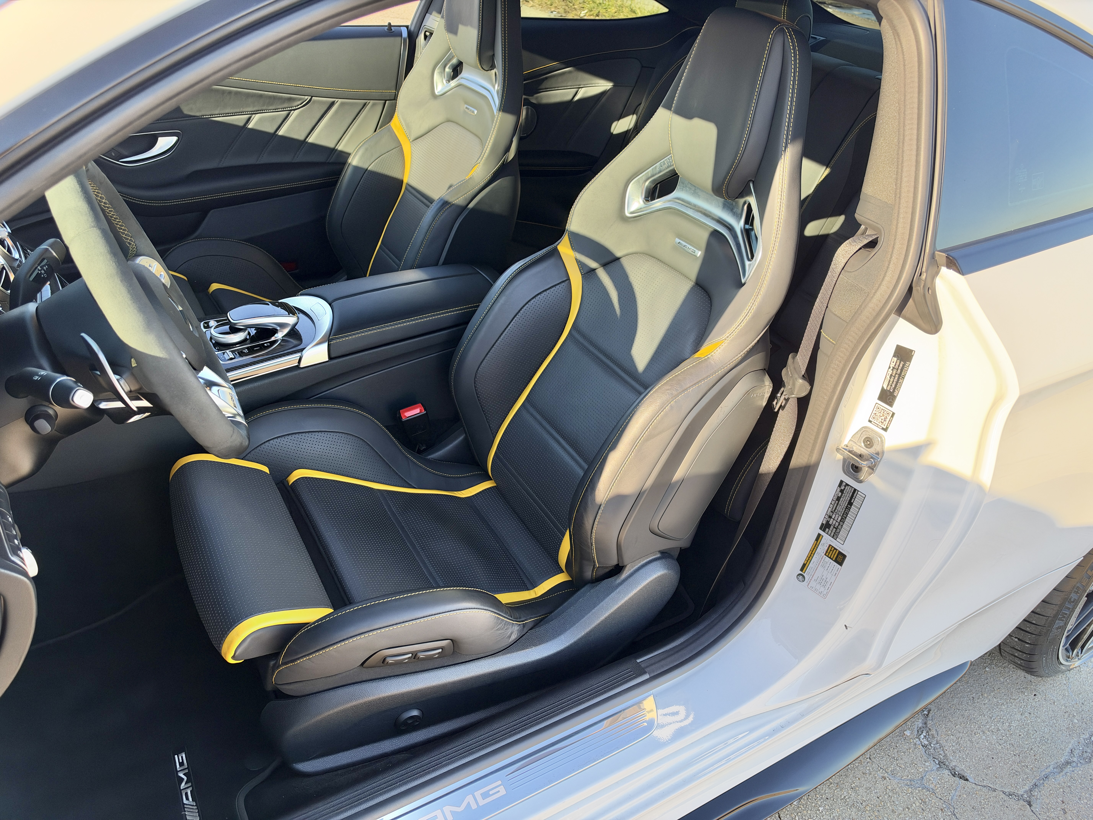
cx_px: 546
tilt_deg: -31.6
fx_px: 758
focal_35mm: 24
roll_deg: -7.1
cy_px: 410
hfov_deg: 71.6
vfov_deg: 56.8
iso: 64
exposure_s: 1/388
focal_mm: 6.93
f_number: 1.8
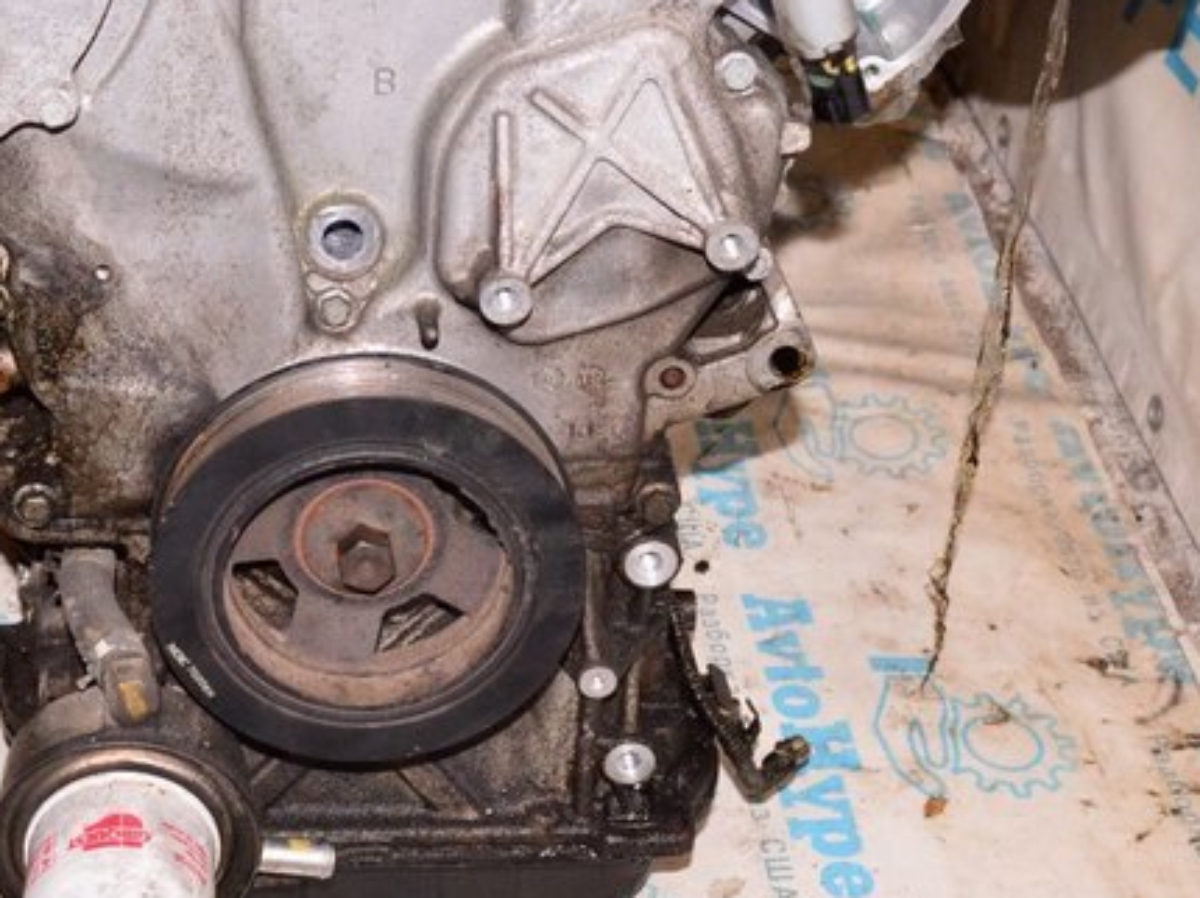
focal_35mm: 72
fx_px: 2500
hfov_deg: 26.9
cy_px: 250
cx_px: 433
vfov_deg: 20.3
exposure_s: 1/100
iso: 1600
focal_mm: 21
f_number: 8
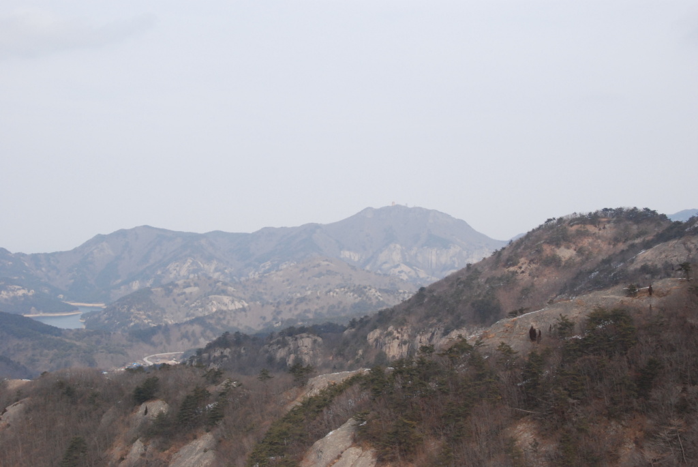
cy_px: 234
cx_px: 349
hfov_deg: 37.8
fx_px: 1019
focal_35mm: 52
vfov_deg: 25.8
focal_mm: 35
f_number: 13
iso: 800
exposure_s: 1/640
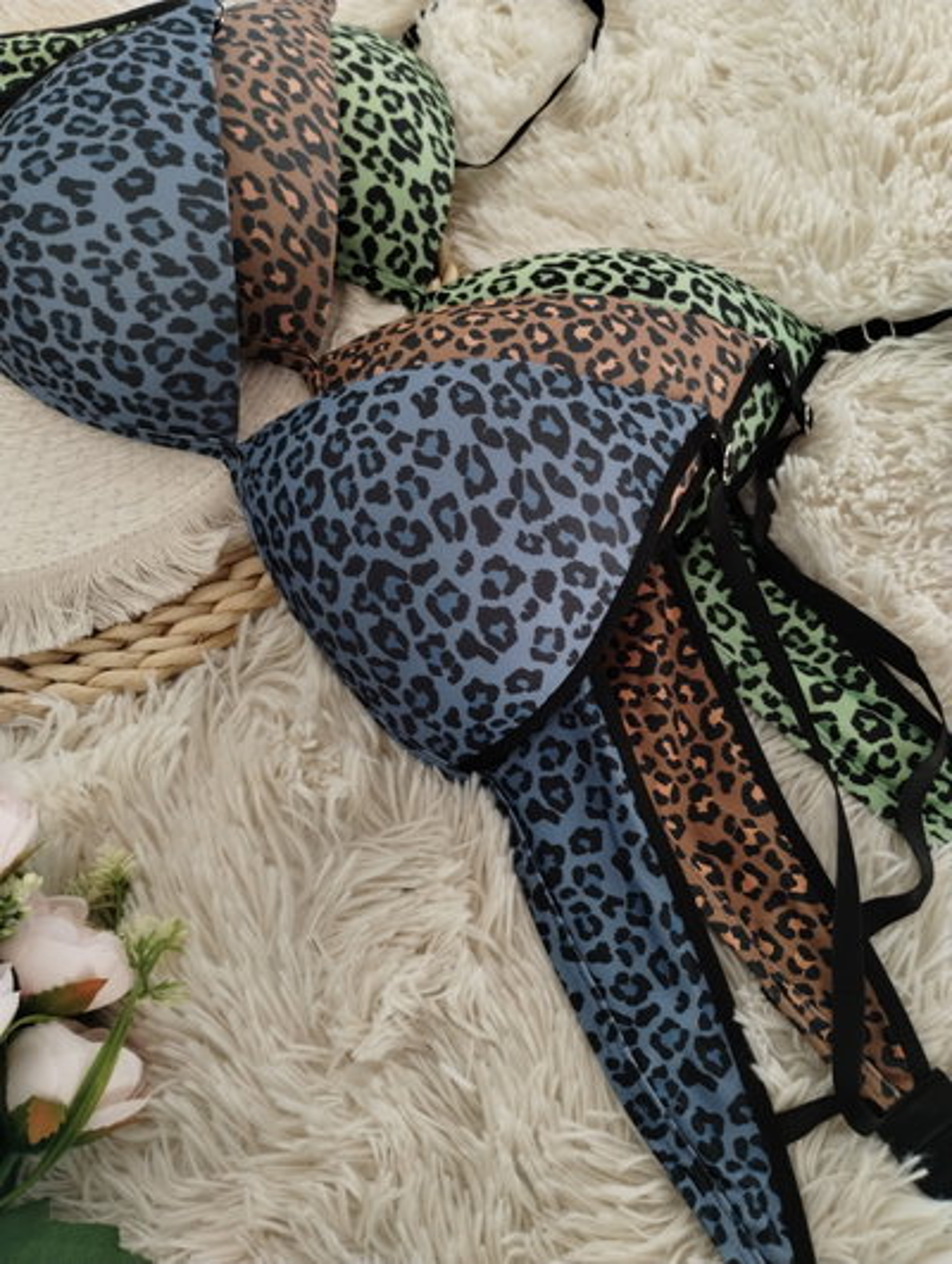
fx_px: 1024
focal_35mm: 28
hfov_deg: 49.9
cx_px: 476
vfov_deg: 63.4
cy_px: 632
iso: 353
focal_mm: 4.27
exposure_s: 1/50
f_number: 1.8
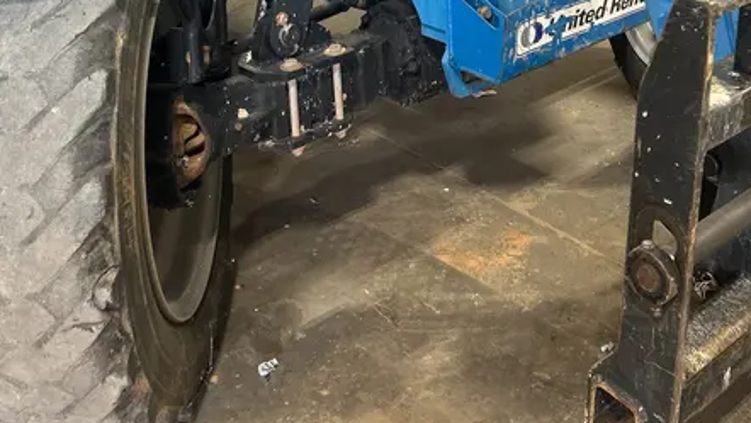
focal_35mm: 47
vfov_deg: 23.1
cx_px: 420
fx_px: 936
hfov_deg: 43.6
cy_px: -99
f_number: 1.5
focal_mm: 5.7
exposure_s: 1/77
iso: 125
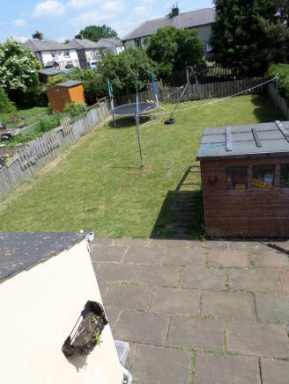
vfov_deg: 69.4
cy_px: 192
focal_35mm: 25
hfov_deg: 54.9
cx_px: 144
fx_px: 278
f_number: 2.5
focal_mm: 4.5
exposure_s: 1/1000
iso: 80
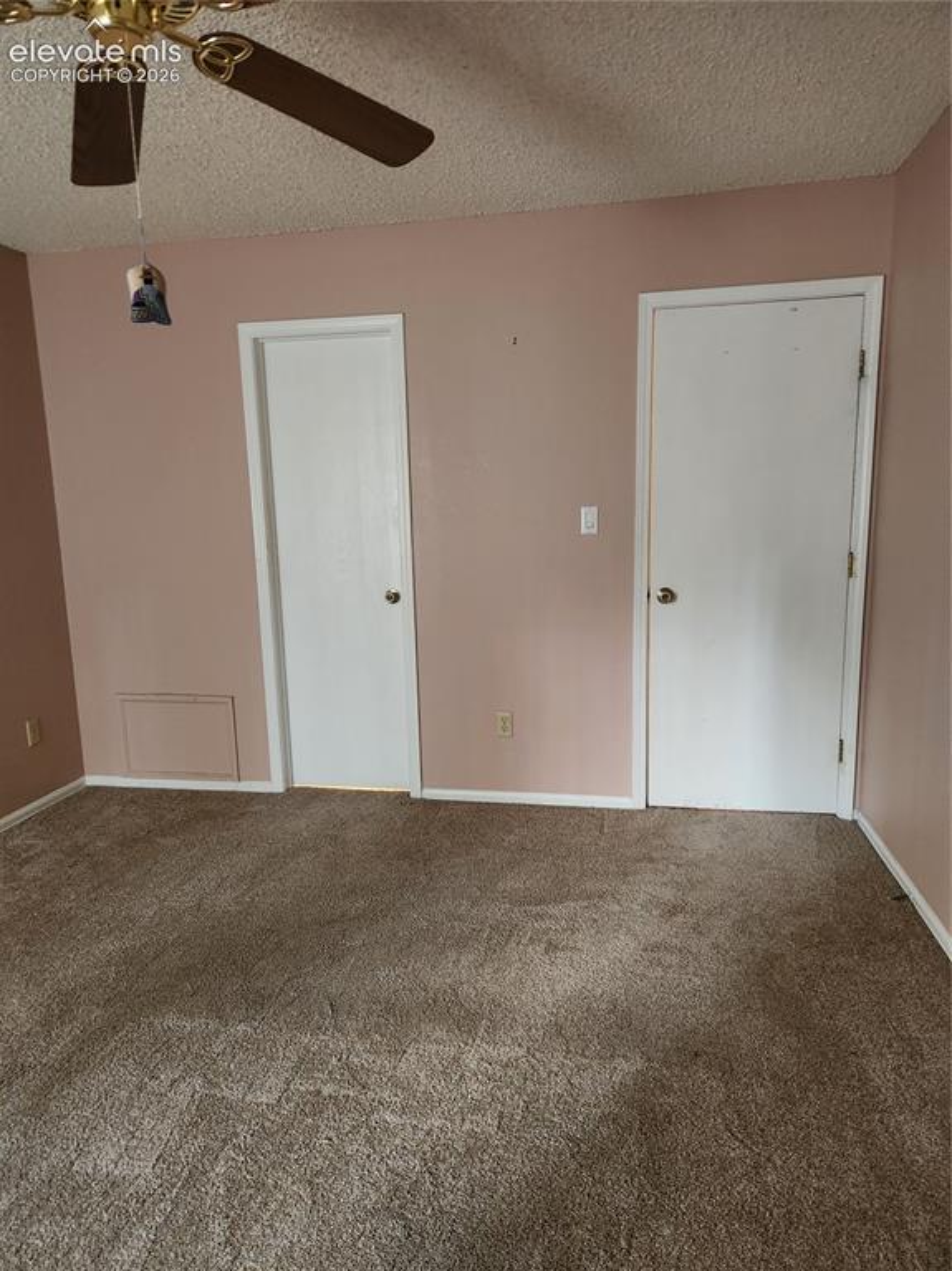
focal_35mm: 23
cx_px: 476
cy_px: 636
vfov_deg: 74.0
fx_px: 844
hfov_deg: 58.8
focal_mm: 5.4
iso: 500
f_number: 1.8
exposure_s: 1/30
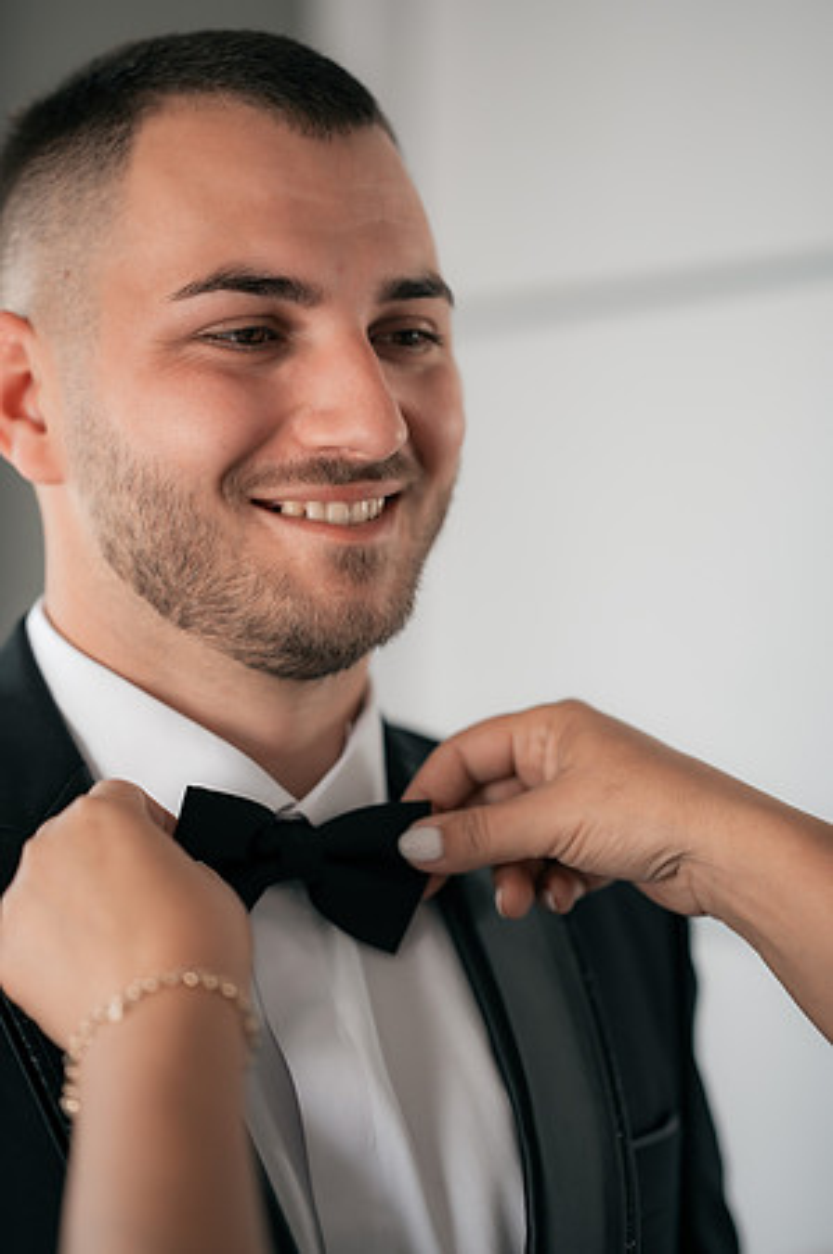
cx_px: 416
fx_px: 2957
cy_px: 627
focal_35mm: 85
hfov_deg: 16.0
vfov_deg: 23.9
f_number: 2
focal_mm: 85
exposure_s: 1/250
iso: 800
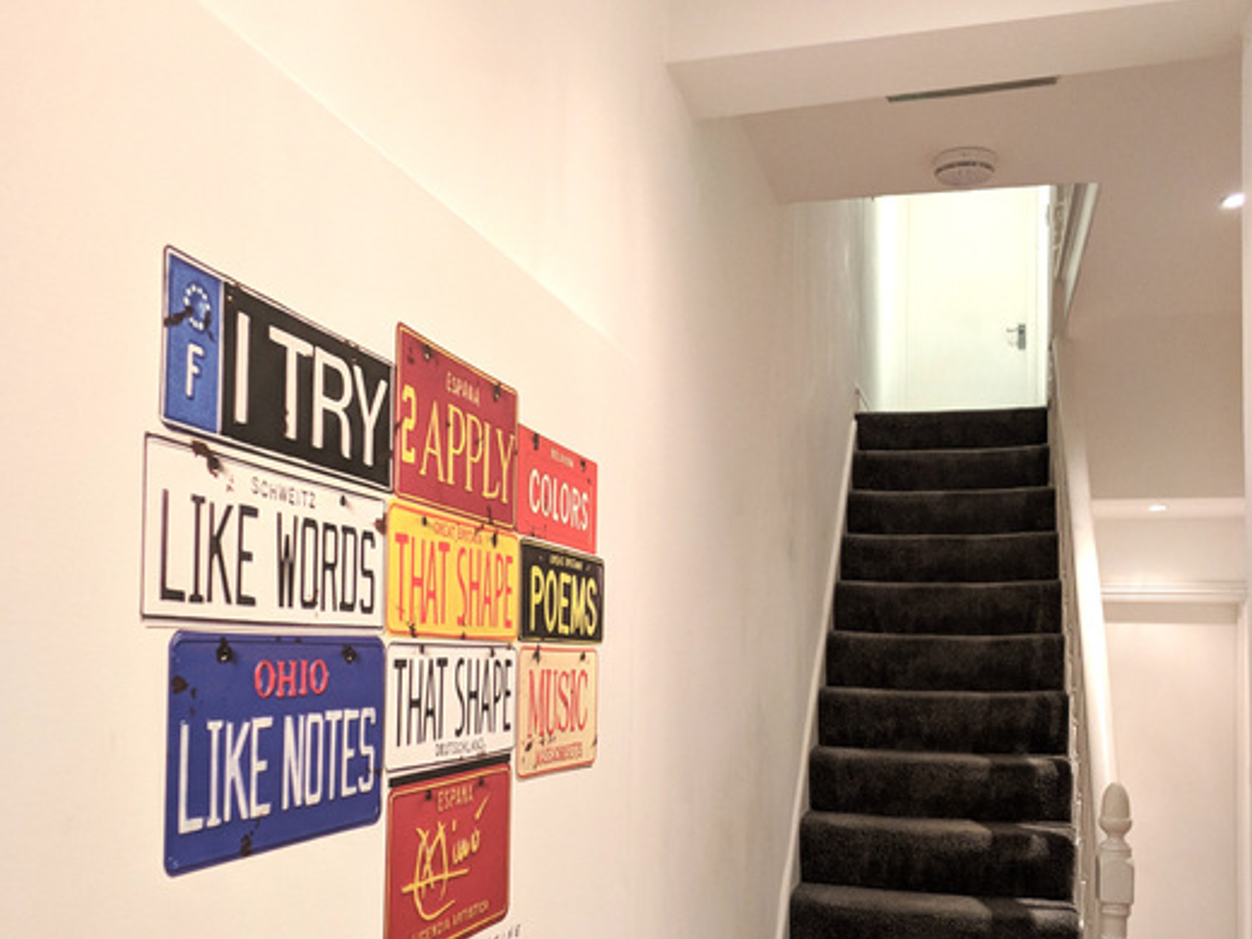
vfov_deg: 39.3
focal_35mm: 36
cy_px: 607
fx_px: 1302
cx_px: 609
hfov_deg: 51.3
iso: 352
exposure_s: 1/50
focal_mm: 4.67
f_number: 2
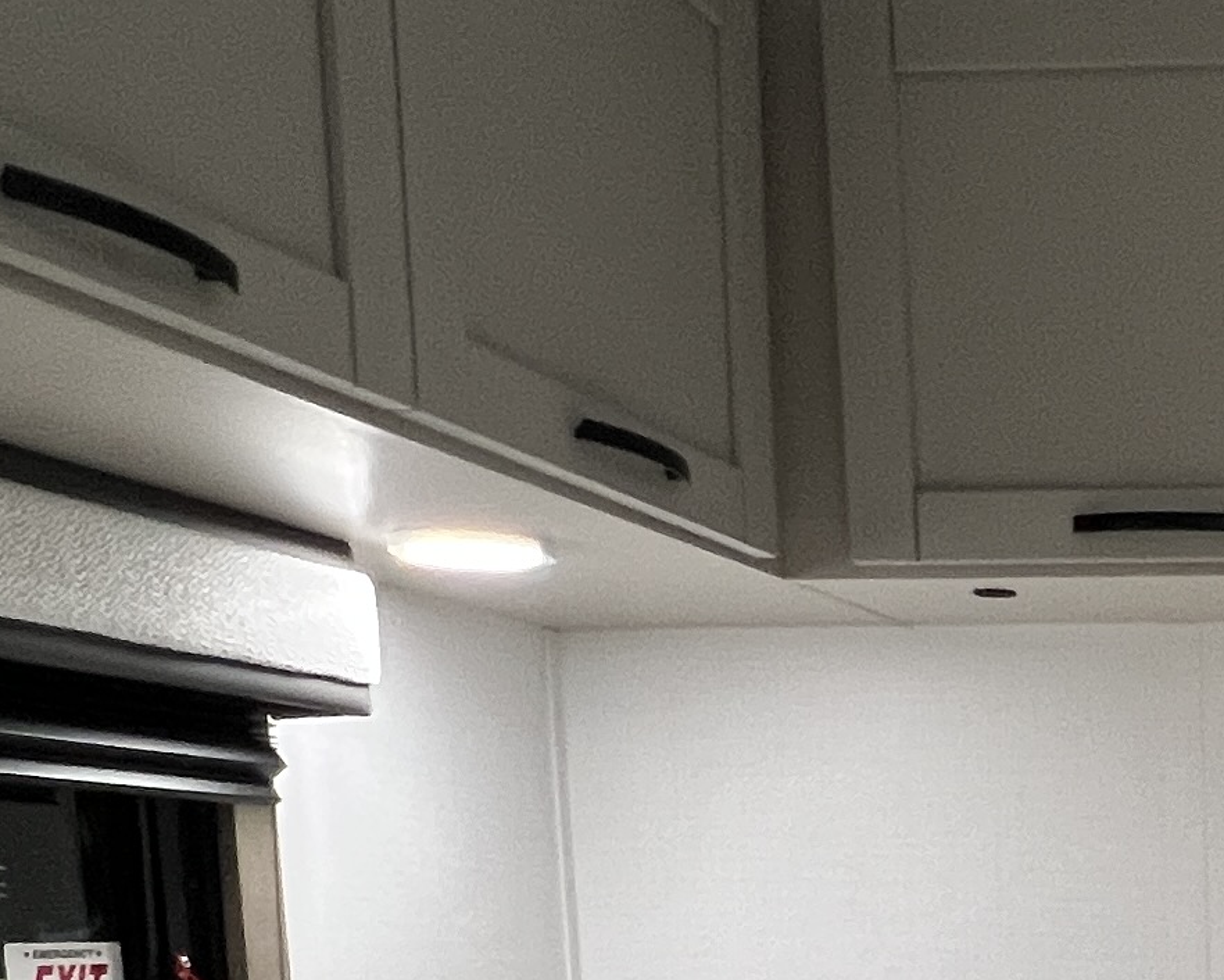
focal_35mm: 58
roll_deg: +0.4
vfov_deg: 23.0
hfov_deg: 27.0
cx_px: 1610
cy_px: 1315
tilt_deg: -8.7
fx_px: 2102
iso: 200
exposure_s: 1/99
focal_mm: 1.57
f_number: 1.8
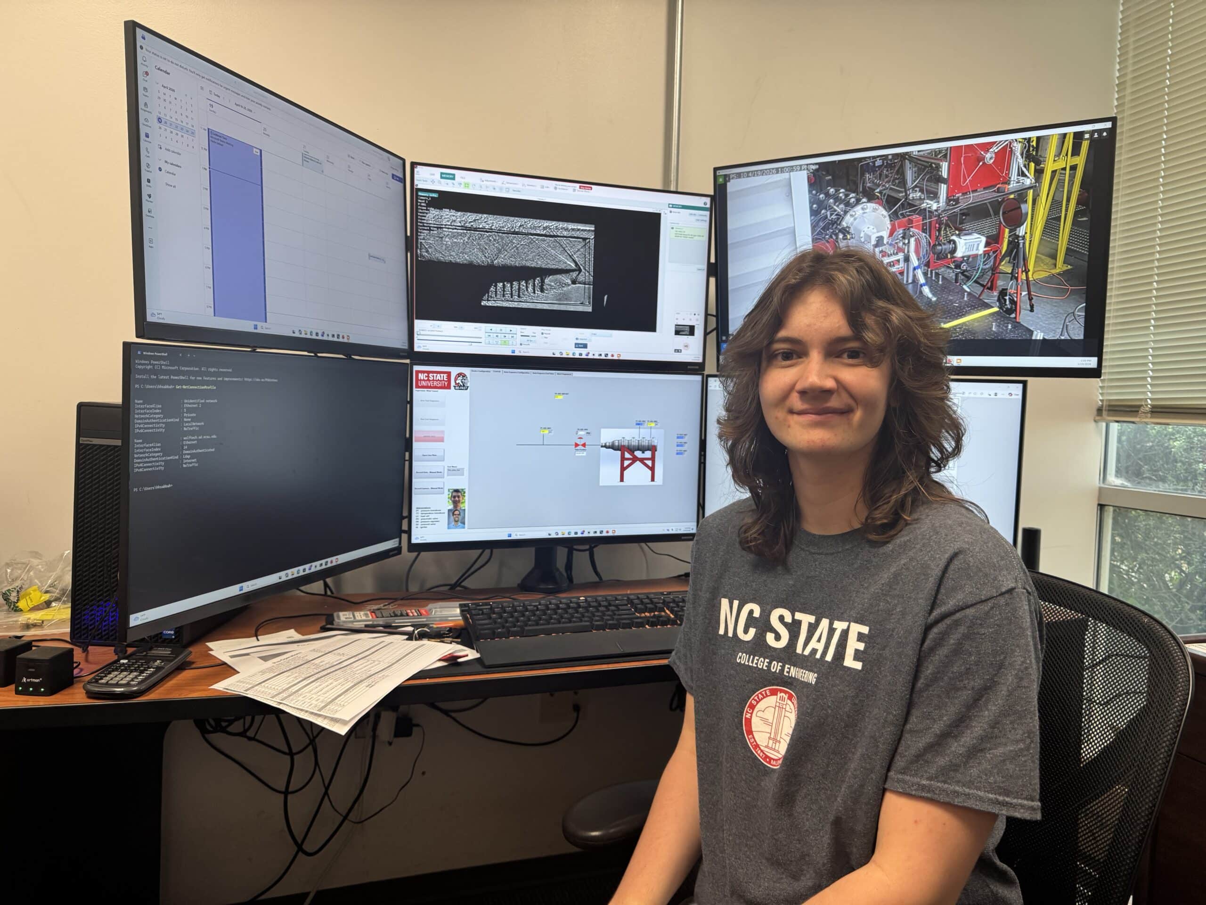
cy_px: 452
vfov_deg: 56.8
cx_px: 603
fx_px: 836
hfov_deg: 71.6
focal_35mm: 24
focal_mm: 6.76
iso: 200
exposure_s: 1/120
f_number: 1.78
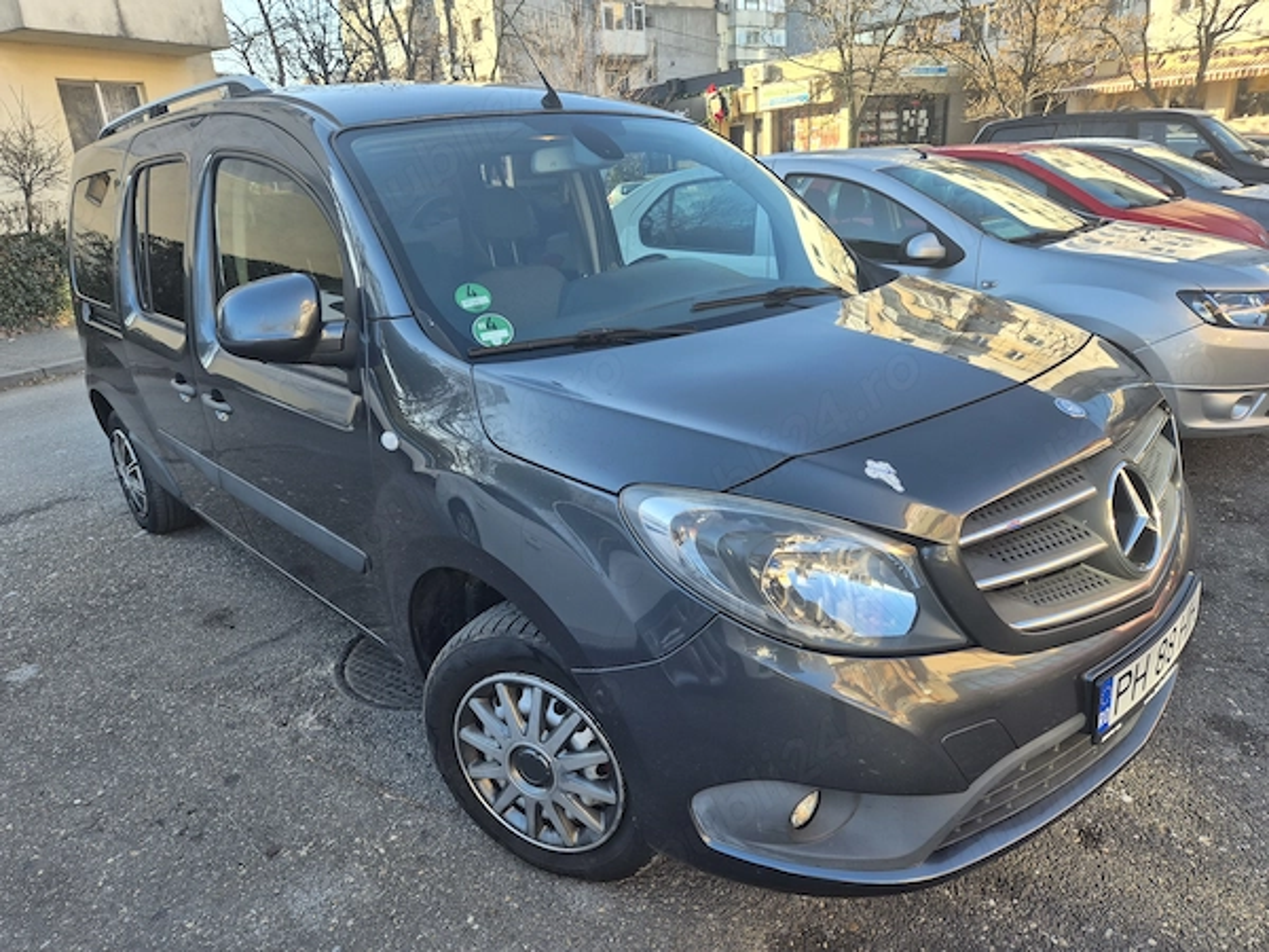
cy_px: 476
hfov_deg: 73.9
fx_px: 843
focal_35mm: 23
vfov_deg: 58.9
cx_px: 634
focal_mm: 5.4
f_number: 1.8
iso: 25
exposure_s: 1/214
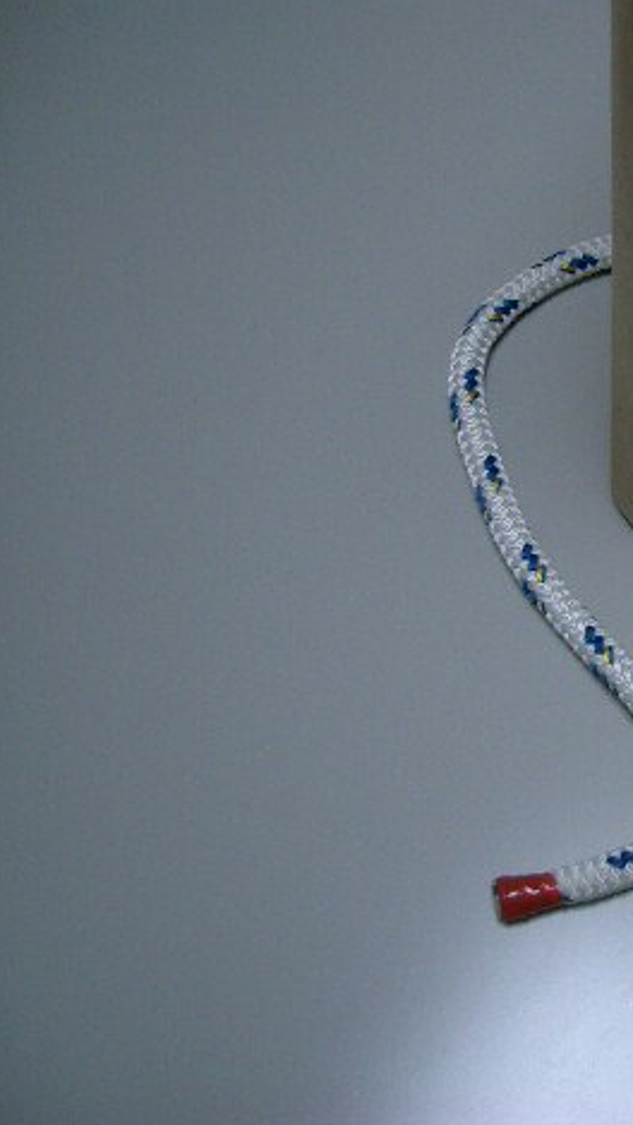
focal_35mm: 52
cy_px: 554
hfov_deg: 22.0
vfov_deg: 39.9
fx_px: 1551
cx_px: 676
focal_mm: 5.8
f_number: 2.6
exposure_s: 1/80
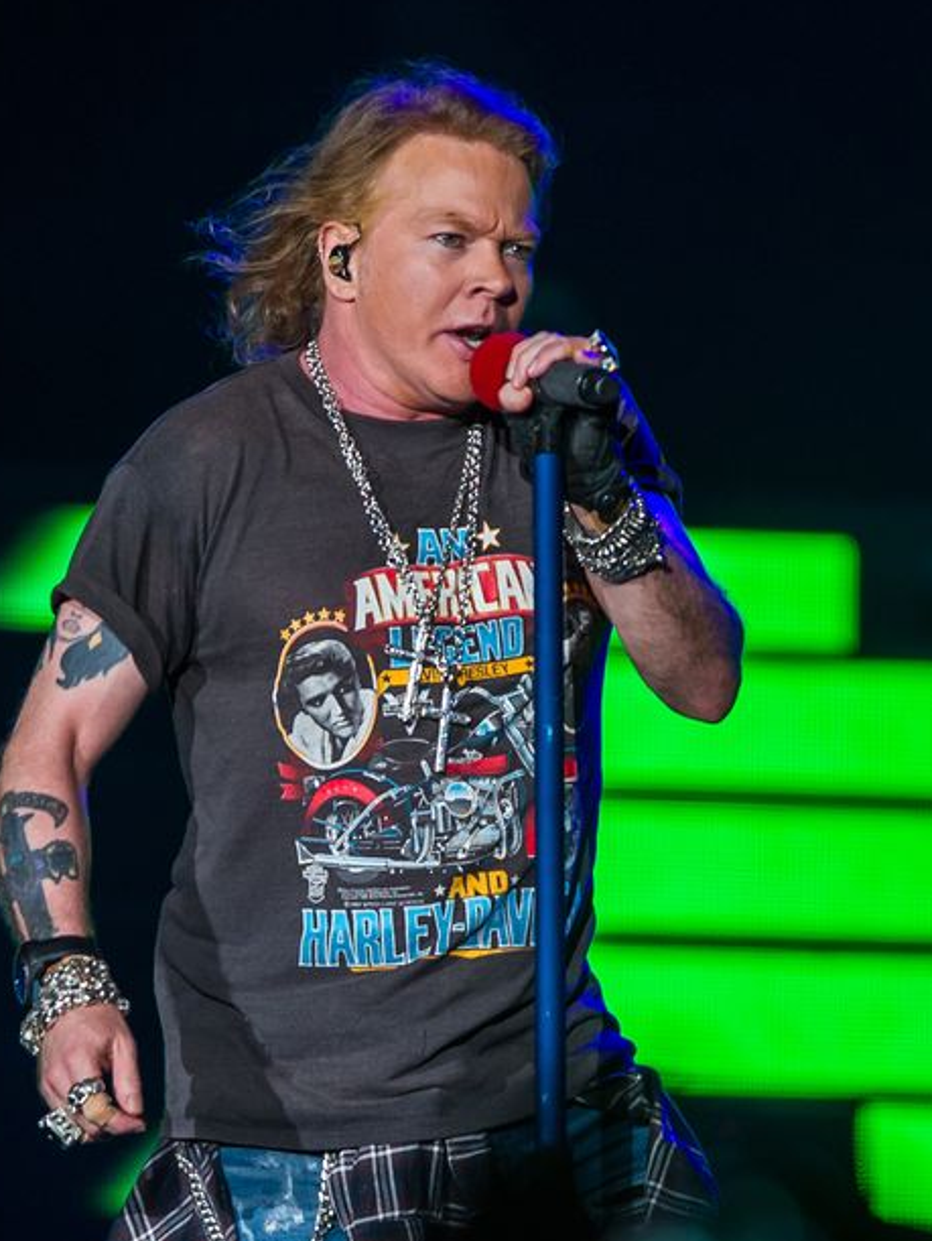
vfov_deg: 3.4
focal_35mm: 575
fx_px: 20620
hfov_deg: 2.6
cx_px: 495
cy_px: 856
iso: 1250
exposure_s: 1/250
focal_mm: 420
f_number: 4
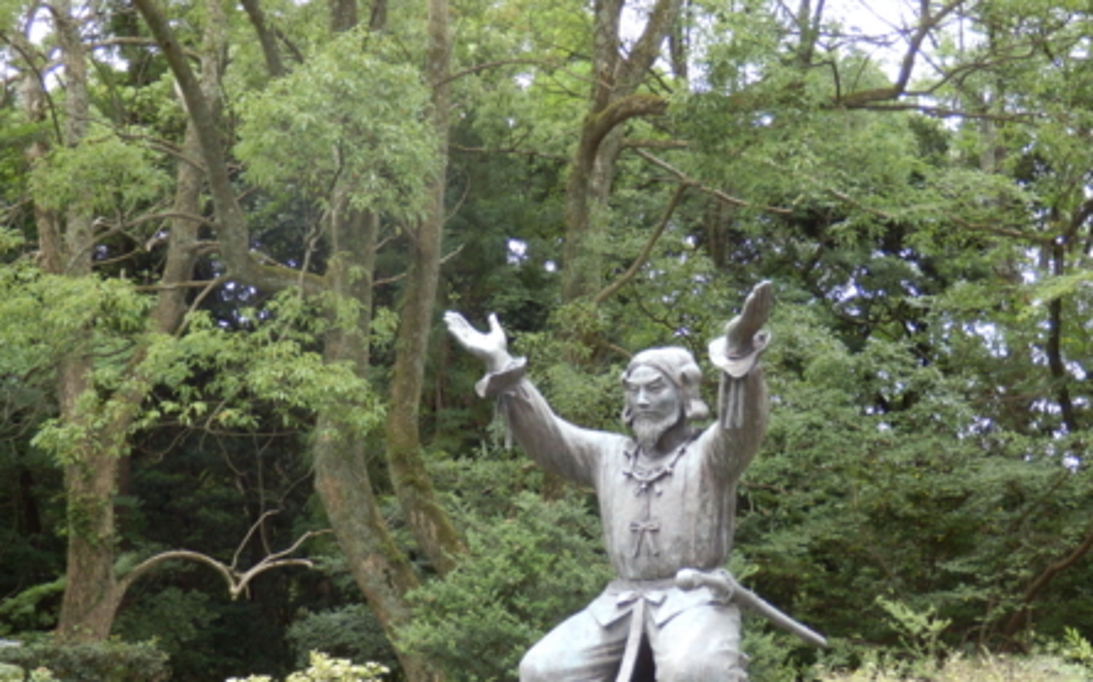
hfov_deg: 29.0
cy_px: 325
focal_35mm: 71
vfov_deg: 18.3
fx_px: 2114
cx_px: 542
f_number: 4.4
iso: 250
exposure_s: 1/100
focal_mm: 11.9
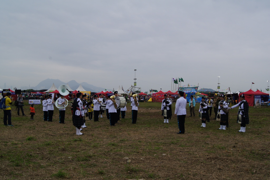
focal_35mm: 39
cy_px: 90
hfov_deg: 49.6
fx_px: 292
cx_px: 135
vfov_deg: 34.2
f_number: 13
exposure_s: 1/80
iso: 100
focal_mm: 26
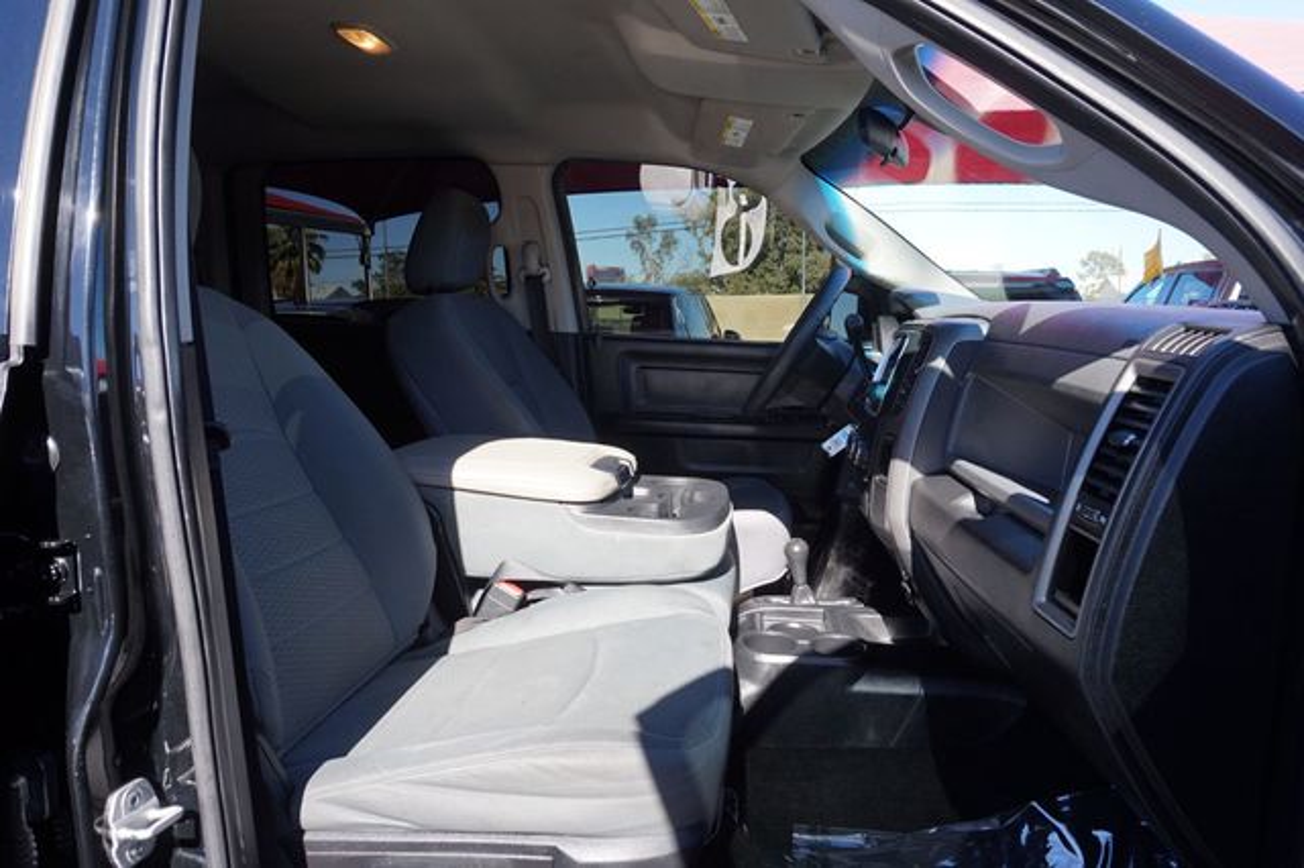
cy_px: 434
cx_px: 652
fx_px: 869
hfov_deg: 73.8
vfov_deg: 53.1
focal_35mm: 24
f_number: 6.3
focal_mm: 16
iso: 100
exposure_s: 1/80
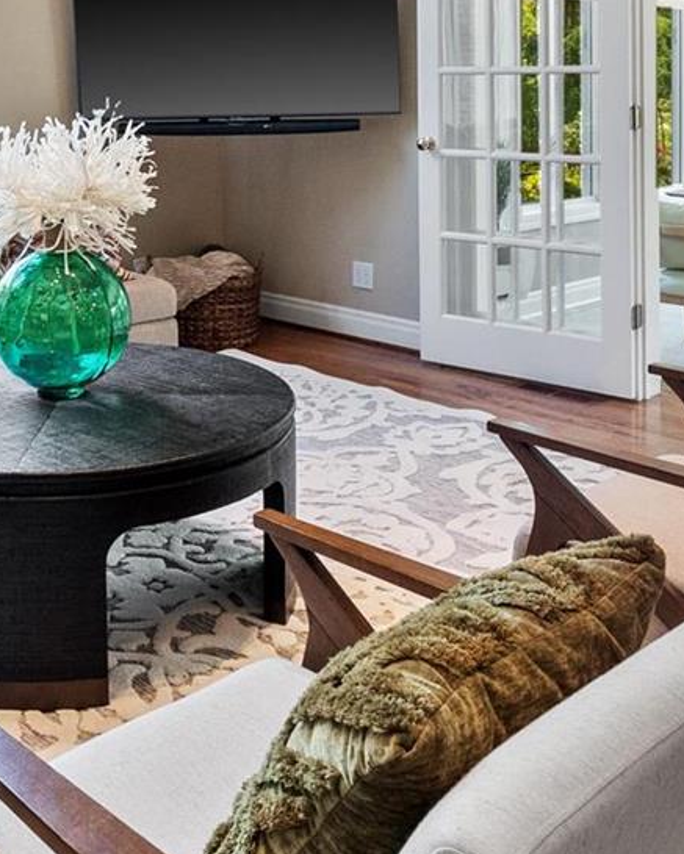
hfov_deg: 33.6
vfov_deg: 39.2
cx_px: 191
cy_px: 94
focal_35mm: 44
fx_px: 1113
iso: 400
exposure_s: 1/25
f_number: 6.3
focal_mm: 8
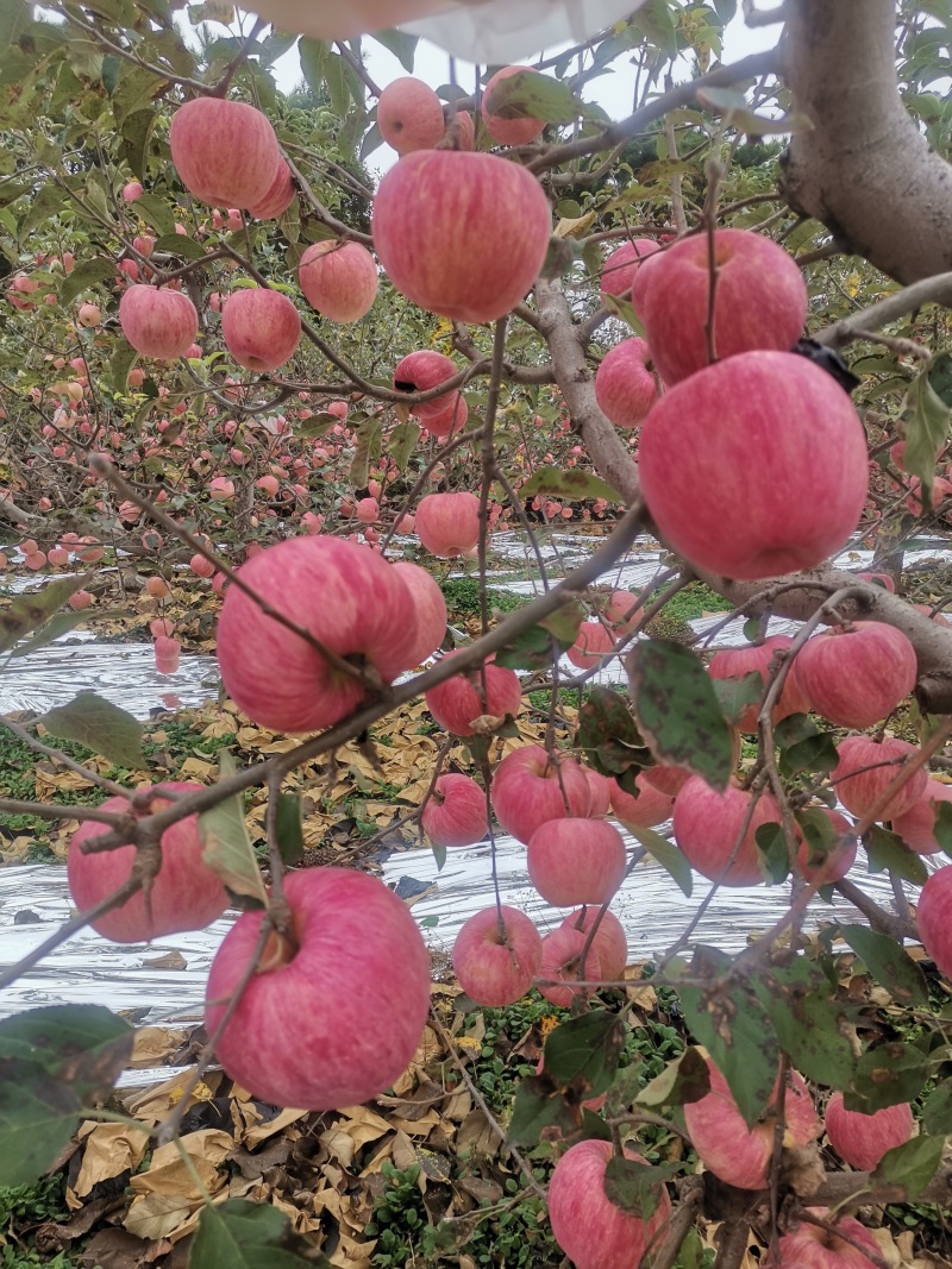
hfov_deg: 53.1
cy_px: 634
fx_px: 954
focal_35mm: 26
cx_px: 476
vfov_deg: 67.3
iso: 50
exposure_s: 1/222
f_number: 1.8
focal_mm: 5.5
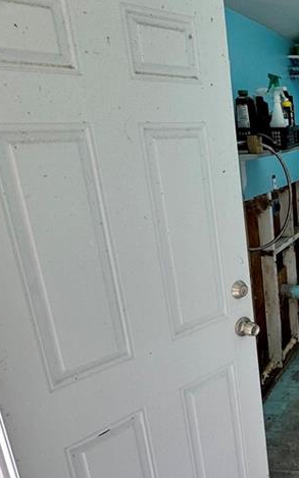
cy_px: 283
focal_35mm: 38
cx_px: 399
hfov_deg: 27.4
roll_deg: -0.7
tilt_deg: -17.3
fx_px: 496
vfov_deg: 51.3
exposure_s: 1/120
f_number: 2.2
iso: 100
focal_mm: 2.22
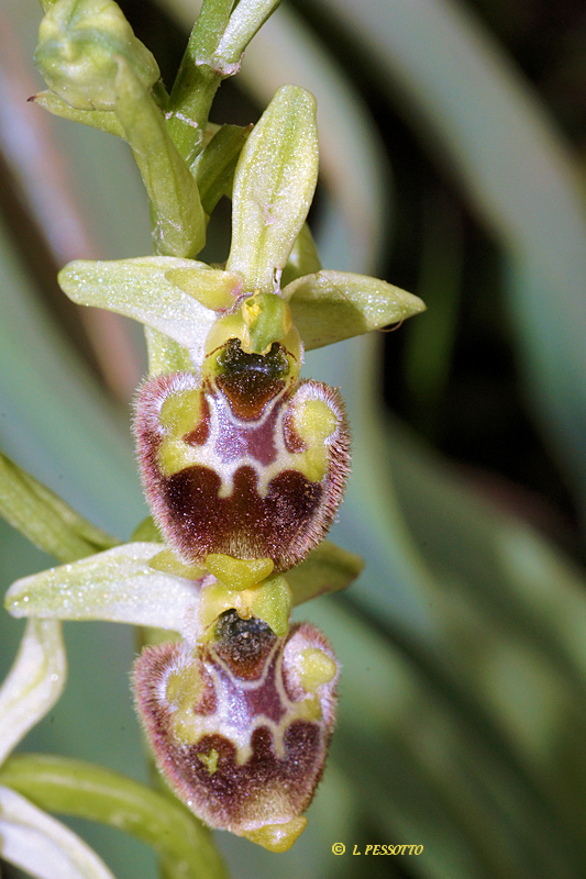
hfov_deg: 10.2
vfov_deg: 15.2
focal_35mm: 135
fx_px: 3297
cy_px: 440
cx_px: 293
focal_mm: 90
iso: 800
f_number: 20
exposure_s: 1/125
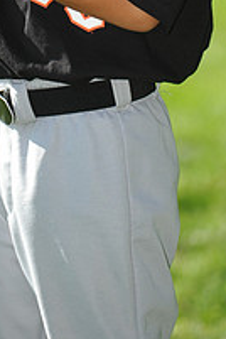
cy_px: -98
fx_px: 4218
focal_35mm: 448
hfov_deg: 3.1
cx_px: 78
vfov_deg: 4.6
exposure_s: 1/1000
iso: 200
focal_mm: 155
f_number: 4
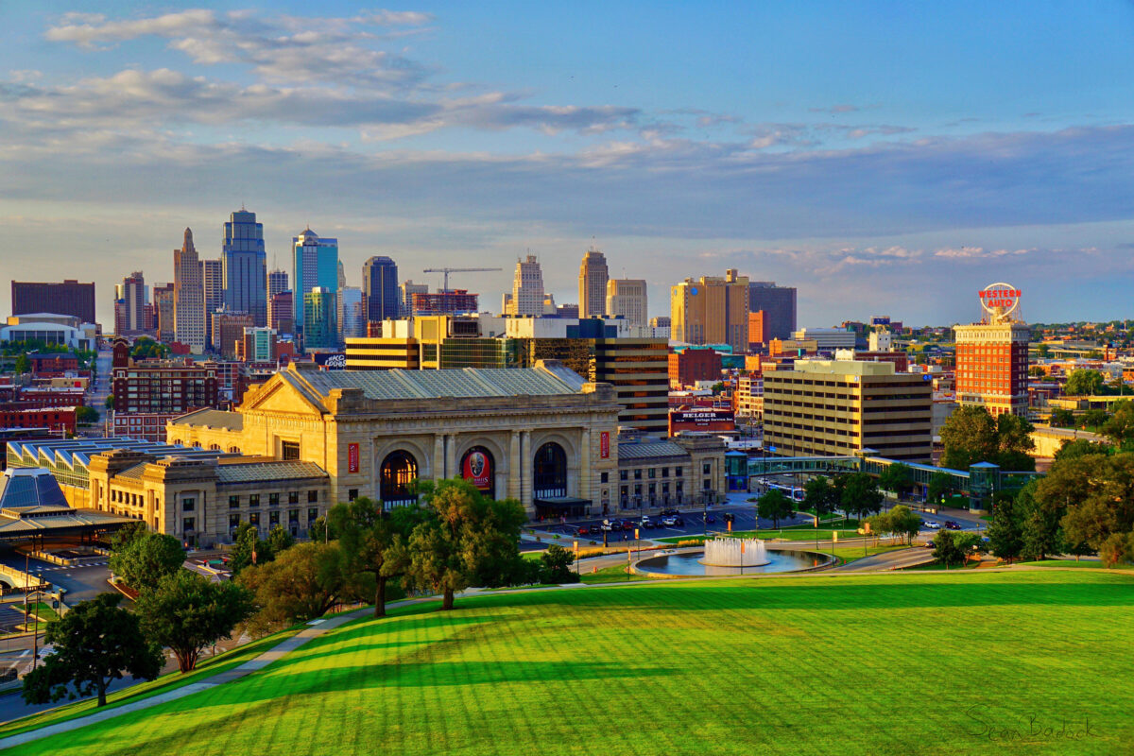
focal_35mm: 50
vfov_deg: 27.3
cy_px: 378
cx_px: 567
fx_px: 1559
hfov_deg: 40.0
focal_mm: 33
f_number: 9
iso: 100
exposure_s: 1/80
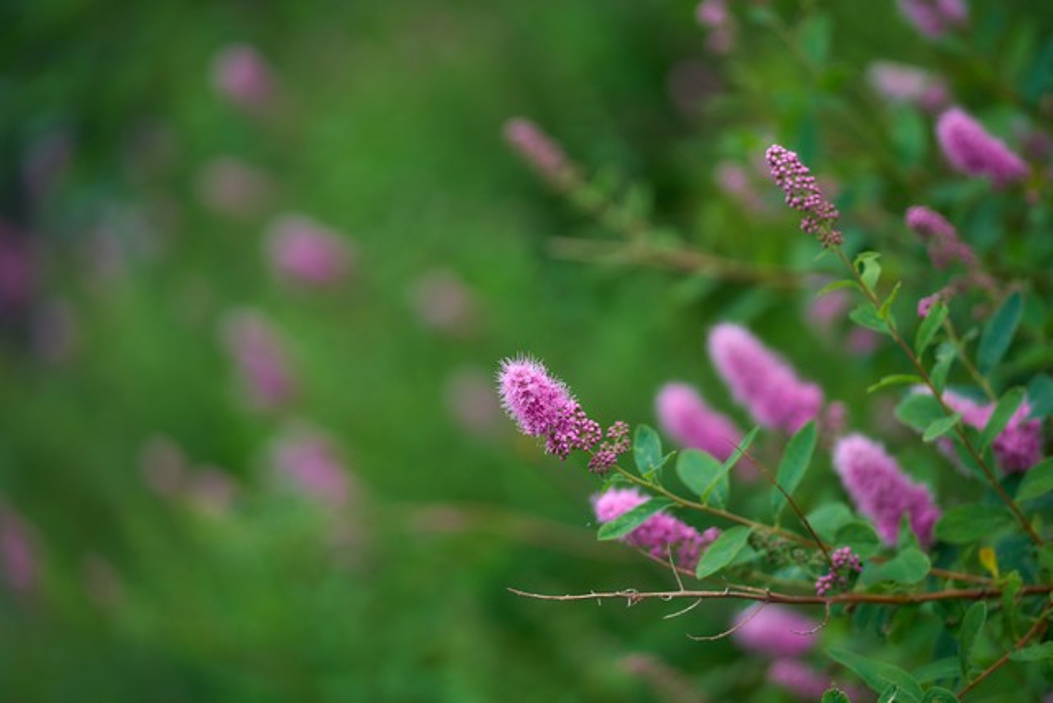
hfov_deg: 18.2
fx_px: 3291
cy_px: 352
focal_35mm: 112
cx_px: 526
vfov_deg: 12.2
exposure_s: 1/800
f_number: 1.8
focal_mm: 75
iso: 100
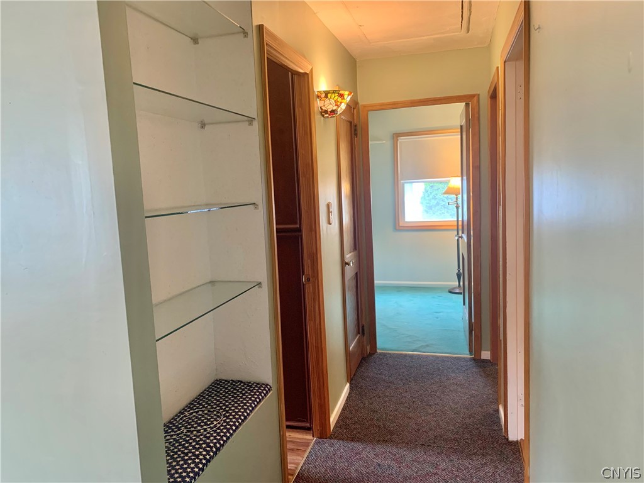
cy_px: 242
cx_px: 322
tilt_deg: -4.1
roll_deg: +1.9
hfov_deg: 67.3
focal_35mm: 26
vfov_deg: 53.1
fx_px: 484
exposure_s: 1/60
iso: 320
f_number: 1.8
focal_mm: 4.25
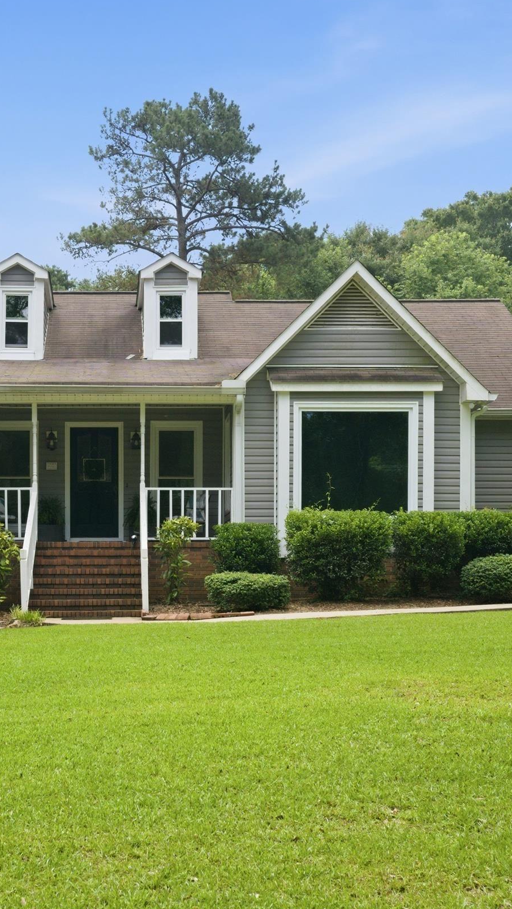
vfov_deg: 36.6
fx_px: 1375
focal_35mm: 57
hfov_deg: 20.9
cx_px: 107
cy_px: 446
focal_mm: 35
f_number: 7.1
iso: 500
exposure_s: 1/500
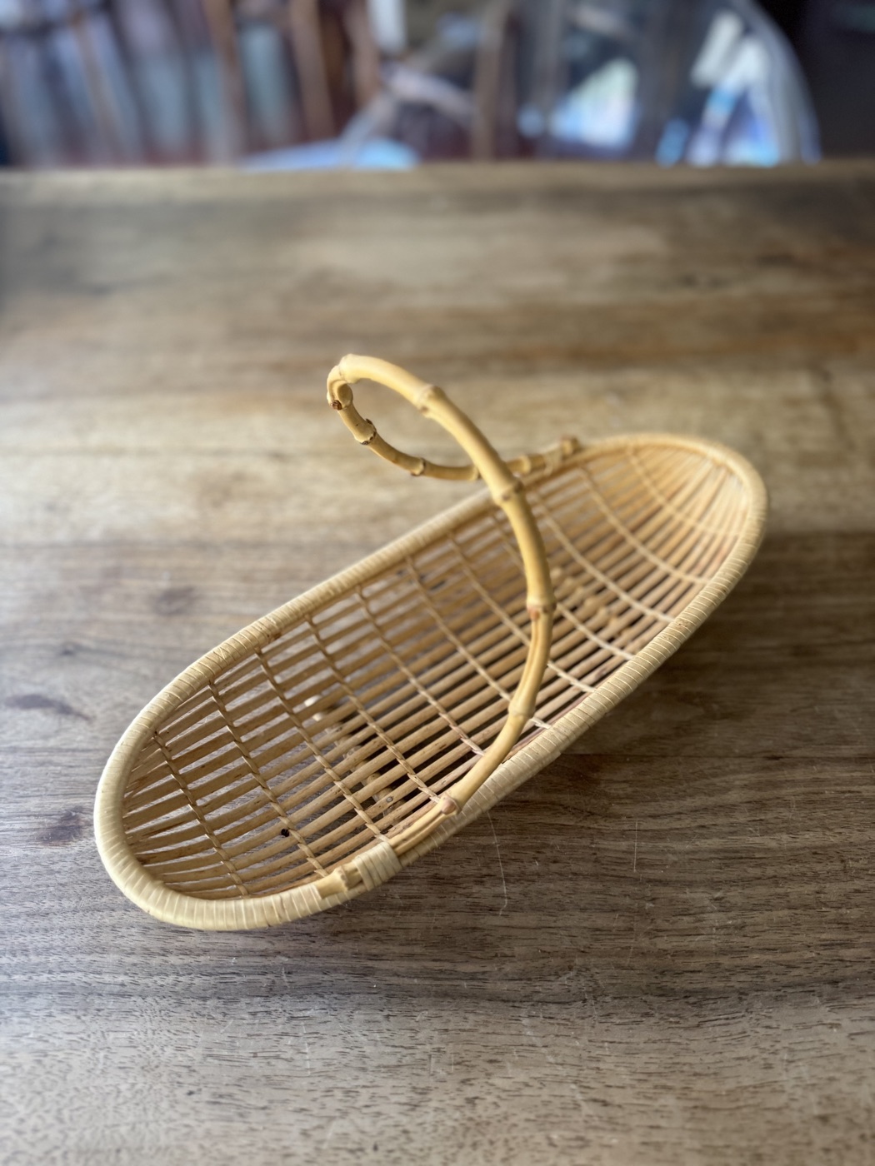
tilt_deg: -48.5
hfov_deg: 56.8
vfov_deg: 71.6
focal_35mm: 24
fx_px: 809
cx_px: 438
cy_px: 583
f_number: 1.78
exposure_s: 1/60
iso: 320
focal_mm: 6.76
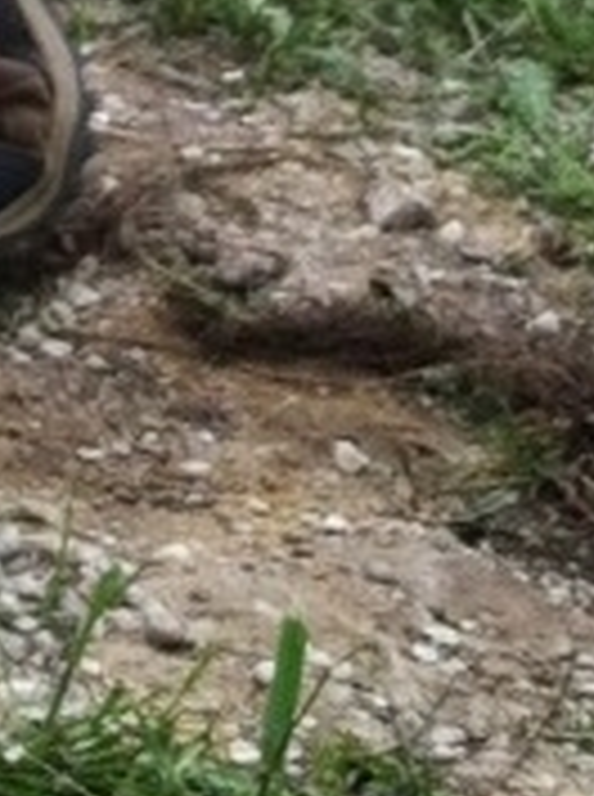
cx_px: -1044
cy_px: -971
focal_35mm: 237
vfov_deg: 7.9
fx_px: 5442
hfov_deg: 5.9
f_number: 2.8
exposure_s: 1/462
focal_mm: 3.85
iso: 80
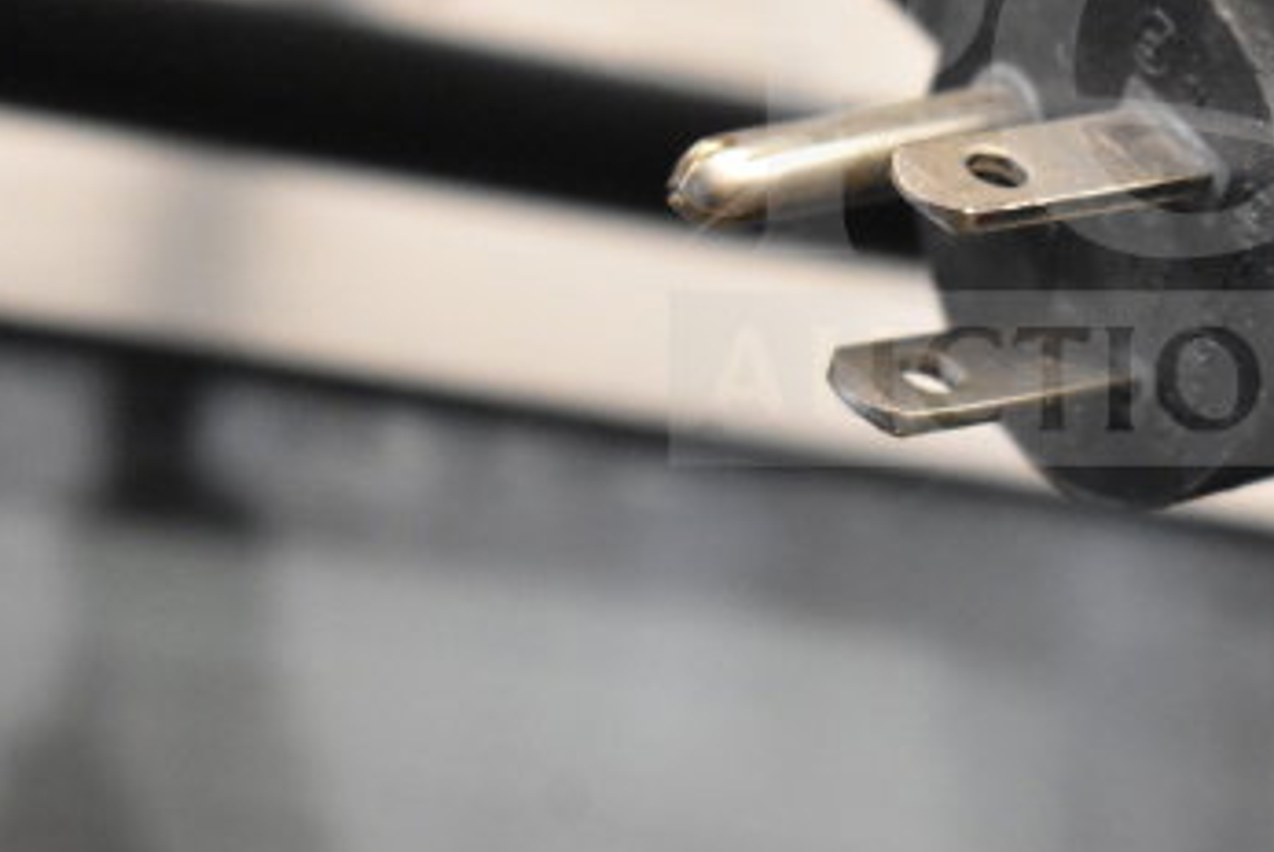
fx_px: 5131
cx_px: 1079
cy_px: 174
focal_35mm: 145
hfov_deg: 14.1
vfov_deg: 9.5
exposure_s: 1/125
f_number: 5.6
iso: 6400
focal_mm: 55
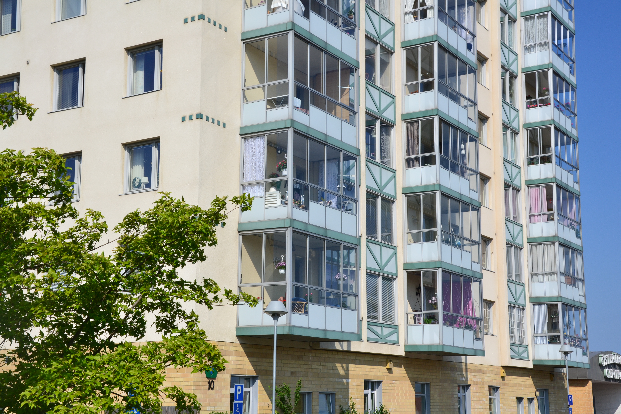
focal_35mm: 57
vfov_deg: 23.8
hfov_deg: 35.1
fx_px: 983
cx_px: 310
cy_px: 207
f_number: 11
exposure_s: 1/500
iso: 320
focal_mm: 38
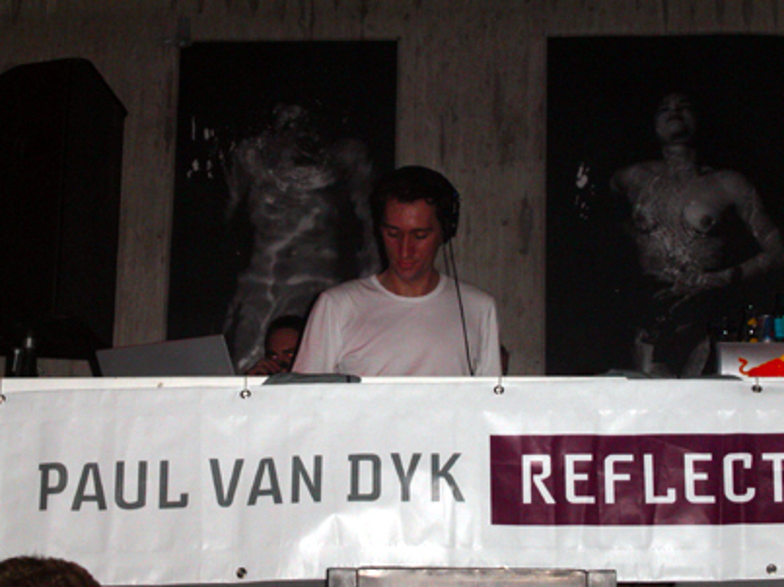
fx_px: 2219
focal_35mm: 98
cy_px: 294
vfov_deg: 15.1
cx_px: 392
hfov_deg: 20.0
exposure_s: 1/90
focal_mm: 20.3
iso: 200
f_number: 4.5
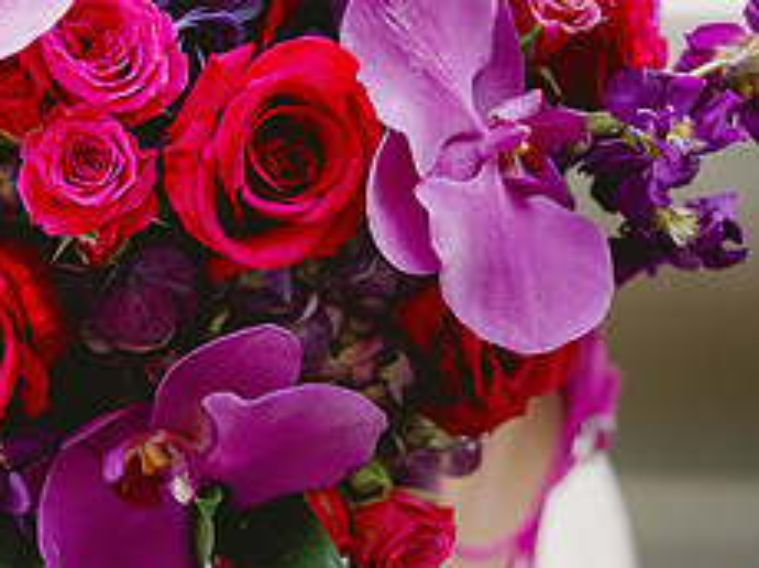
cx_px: 152
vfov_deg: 19.7
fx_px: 1621
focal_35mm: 74
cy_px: 452
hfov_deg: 25.9
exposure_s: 1/500
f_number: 2.8
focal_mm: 30.5
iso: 1250
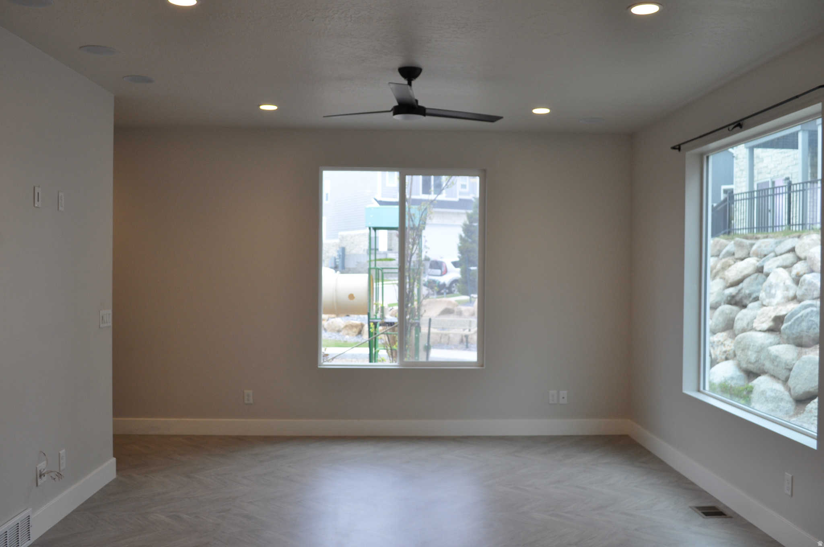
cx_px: 412
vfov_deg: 39.9
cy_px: 274
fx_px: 754
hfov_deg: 57.3
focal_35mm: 33
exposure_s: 1/125
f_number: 5.6
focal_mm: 22
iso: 400
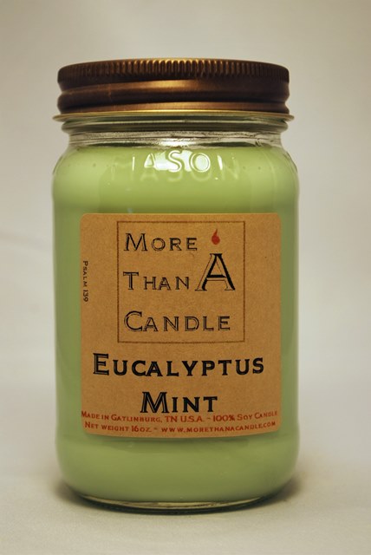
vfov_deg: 24.6
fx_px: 1272
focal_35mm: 82
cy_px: 278
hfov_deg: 16.6
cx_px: 186
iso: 180
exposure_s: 1/125
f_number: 5.6
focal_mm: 55
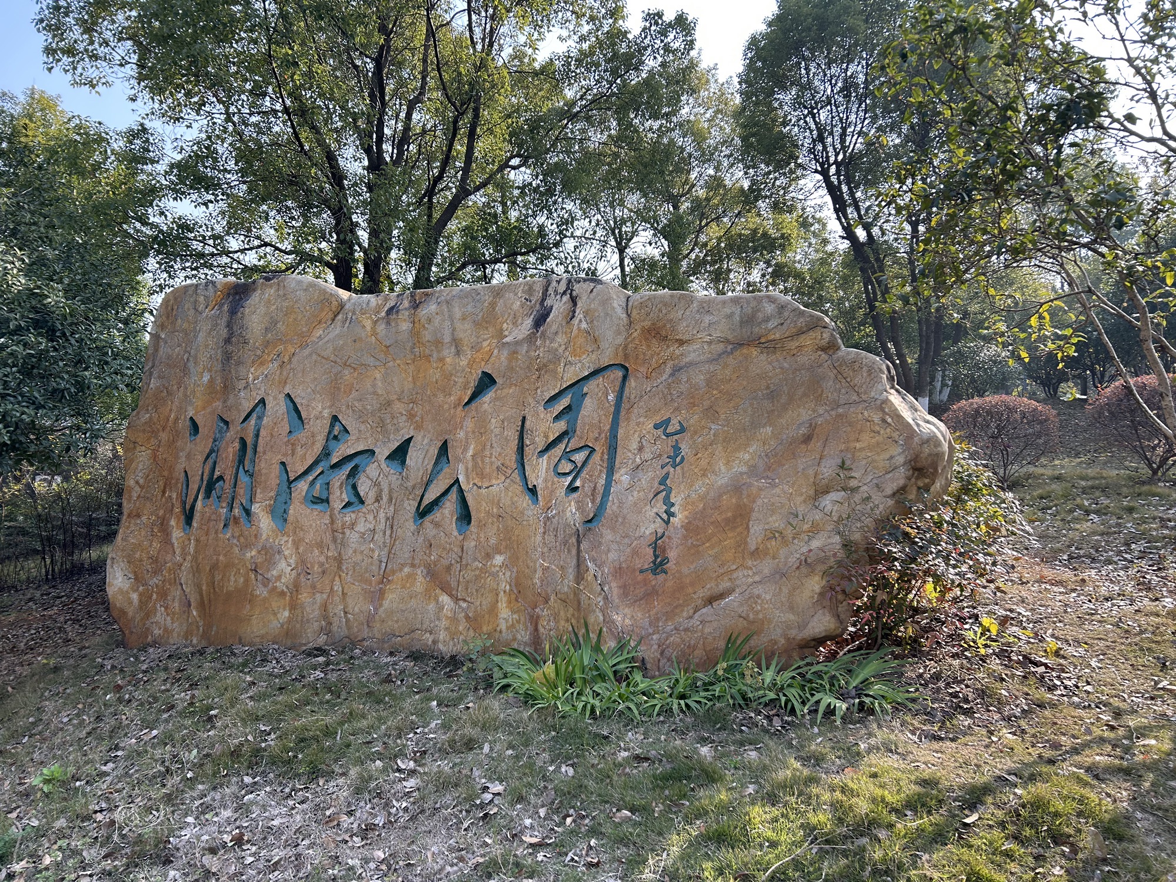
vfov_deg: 53.1
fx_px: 883
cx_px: 588
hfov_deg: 67.3
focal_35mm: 26
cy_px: 441
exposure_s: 1/738
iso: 50
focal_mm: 5.7
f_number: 1.5
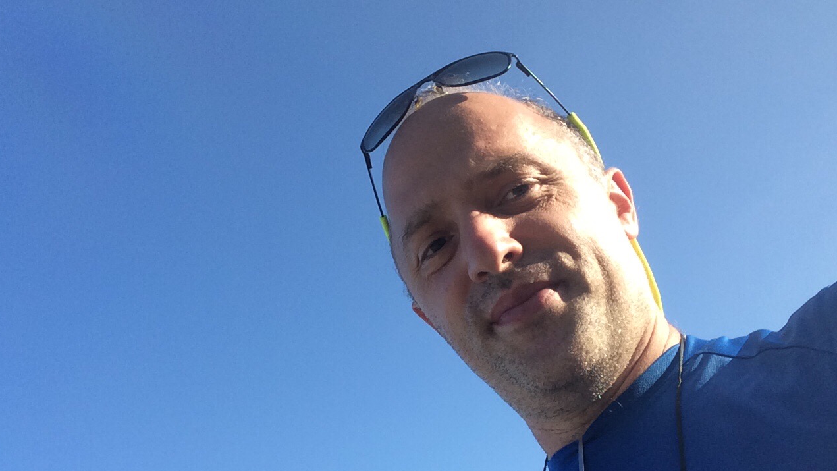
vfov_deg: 34.5
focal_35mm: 34
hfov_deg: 58.0
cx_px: 417
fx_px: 755
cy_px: 285
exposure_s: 1/890
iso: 50
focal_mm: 2.15
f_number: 2.4
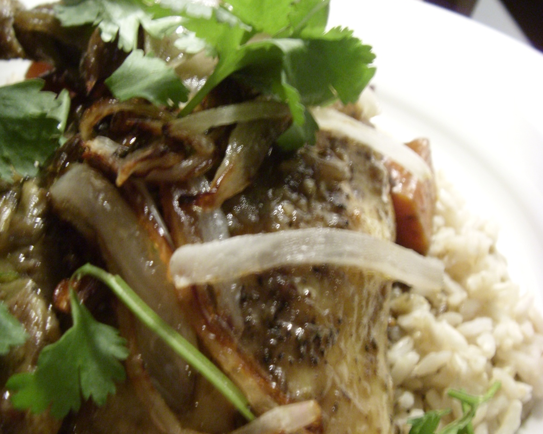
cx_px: 271
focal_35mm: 41
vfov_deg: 36.4
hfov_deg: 44.8
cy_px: 262
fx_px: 659
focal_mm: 6.3
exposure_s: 1/15
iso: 300
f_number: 3.5
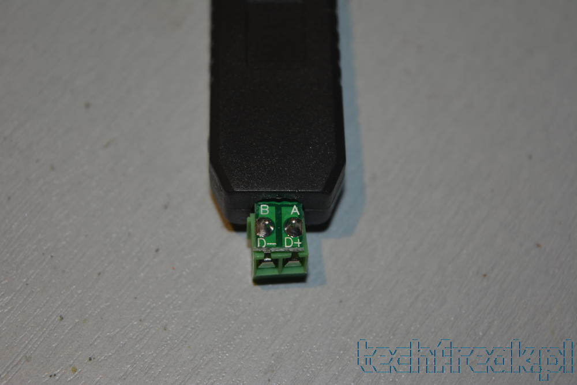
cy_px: 192
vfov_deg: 16.6
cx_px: 288
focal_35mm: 82
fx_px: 1322
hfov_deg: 24.6
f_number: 5.6
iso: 125
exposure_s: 1/60
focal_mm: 55
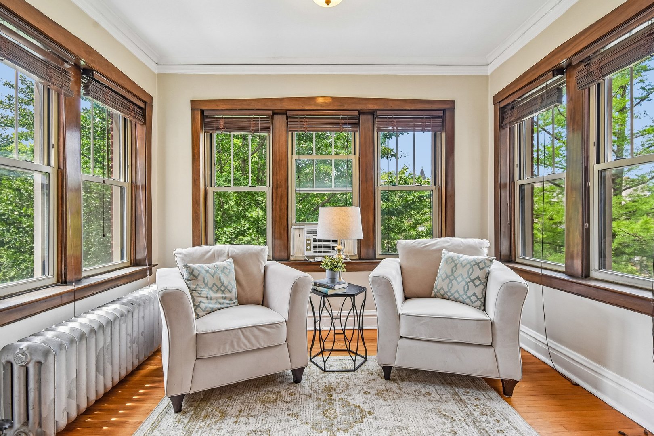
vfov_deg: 67.4
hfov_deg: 90.0
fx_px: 327
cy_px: 218
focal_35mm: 18
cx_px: 327
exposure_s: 1/100
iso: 400
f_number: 8
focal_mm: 12
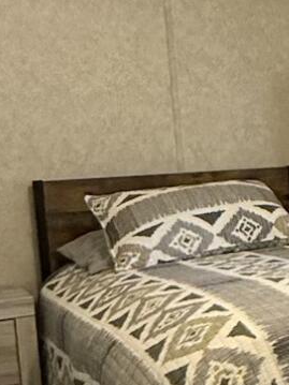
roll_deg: +2.6
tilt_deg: -3.5
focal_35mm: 78
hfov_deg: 16.1
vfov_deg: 25.0
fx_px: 869
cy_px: 212
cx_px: 510
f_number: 2.2
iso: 400
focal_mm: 2.22
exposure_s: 1/60
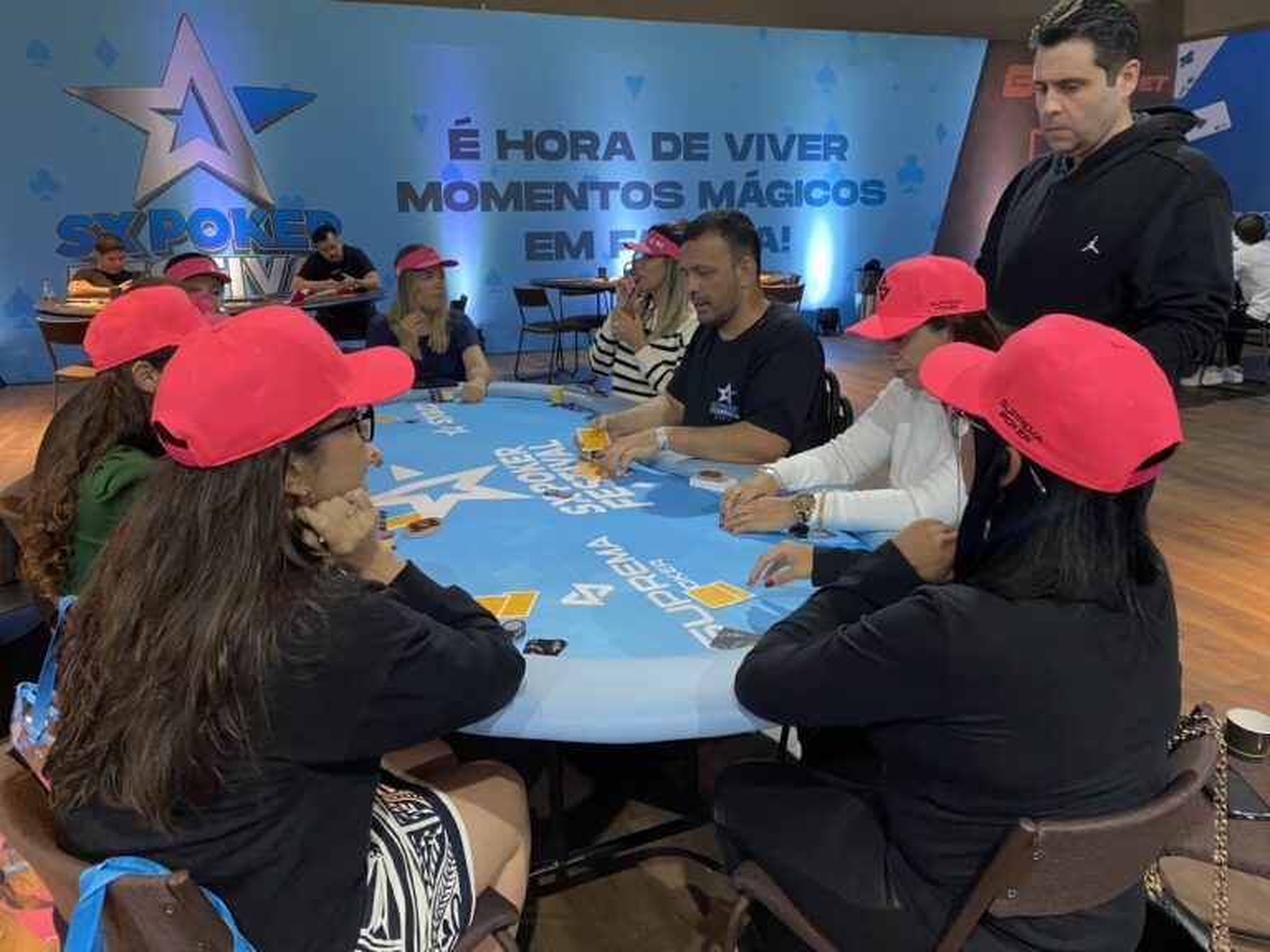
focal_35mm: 26
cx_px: 635
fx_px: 954
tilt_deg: -15.3
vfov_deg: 53.1
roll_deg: +1.2
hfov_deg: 67.3
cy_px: 476
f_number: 1.8
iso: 320
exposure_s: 1/42
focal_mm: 4.25
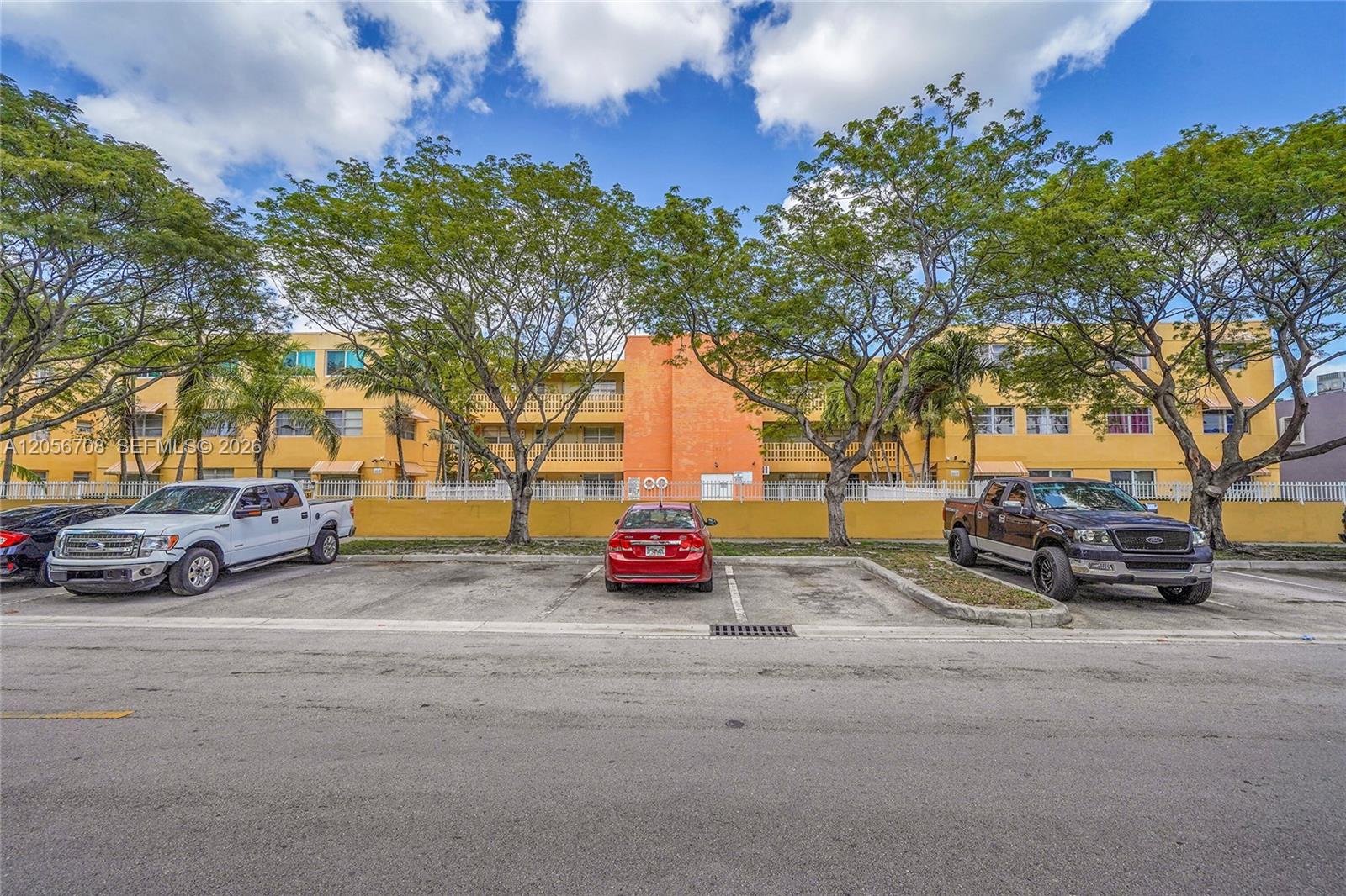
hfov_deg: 96.7
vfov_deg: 73.7
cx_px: 673
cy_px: 448
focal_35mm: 16
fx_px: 598
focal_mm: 16
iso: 400
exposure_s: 1/320
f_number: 8
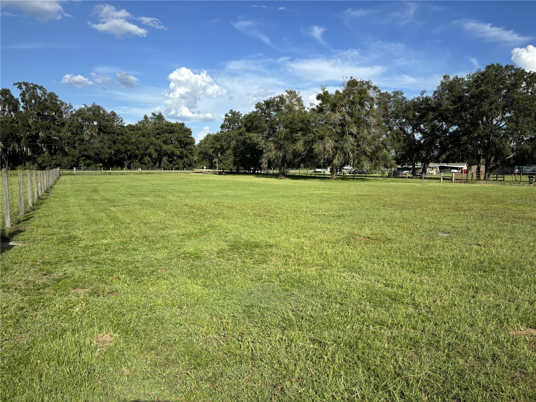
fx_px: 403
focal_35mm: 26
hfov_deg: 67.3
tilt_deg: -5.4
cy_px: 201
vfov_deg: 53.1
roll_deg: -0.6
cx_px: 268
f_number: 1.6
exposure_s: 1/2778
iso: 50
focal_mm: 5.96
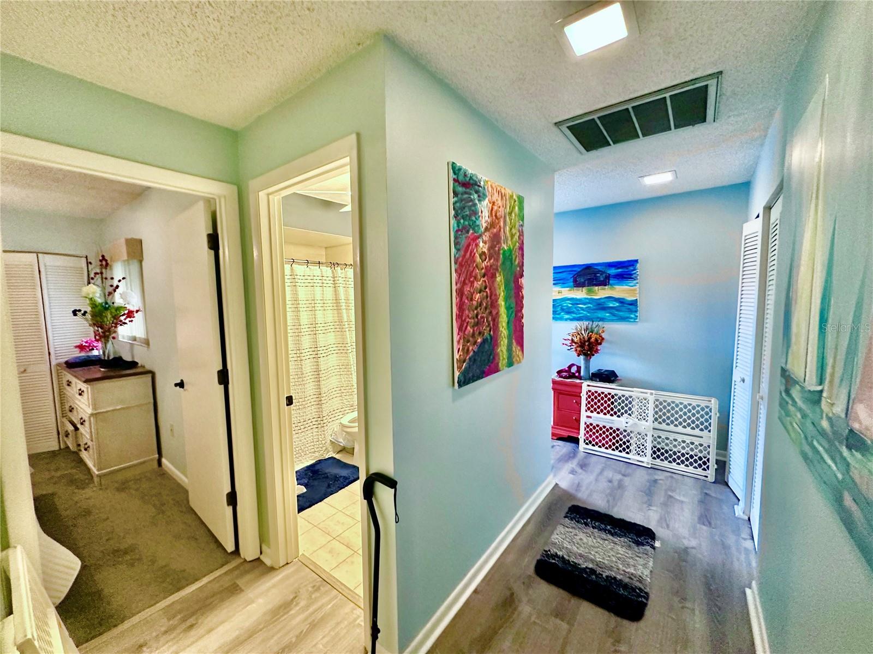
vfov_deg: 85.7
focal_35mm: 14
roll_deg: +0.6
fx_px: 353
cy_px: 327
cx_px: 436
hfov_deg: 102.1
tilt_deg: -4.9
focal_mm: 2.22
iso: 500
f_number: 2.2
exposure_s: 1/60
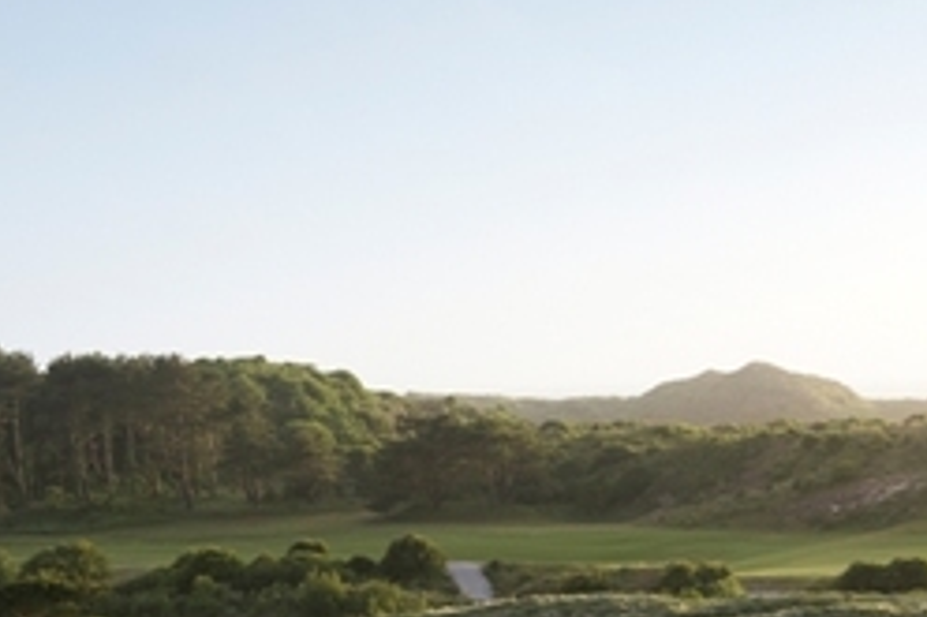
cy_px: 563
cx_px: 964
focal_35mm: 121
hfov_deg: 16.5
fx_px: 3114
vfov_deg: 11.2
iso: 800
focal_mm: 48
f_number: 9
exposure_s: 1/320
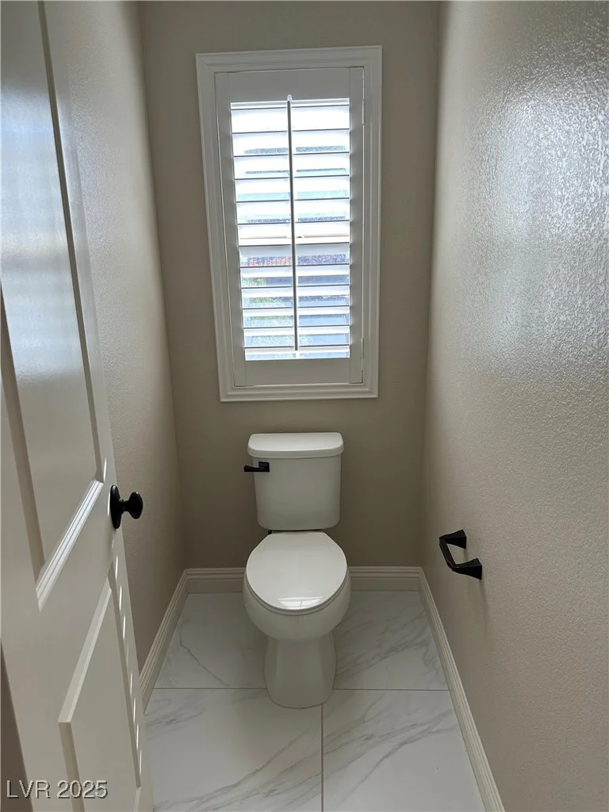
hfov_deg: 56.8
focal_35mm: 24
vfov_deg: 71.6
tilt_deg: -14.1
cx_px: 304
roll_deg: +0.6
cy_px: 406
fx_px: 563
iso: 80
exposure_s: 1/212
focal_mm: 6.86
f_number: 1.78
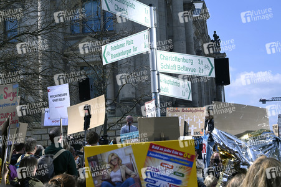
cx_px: 140
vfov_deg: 19.4
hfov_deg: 28.9
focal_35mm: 70
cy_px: 94
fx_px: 546
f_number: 14
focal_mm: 70
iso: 250
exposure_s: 1/320
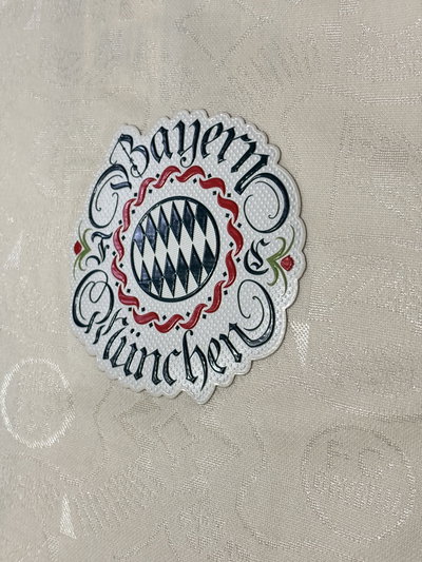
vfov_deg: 36.8
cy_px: 281
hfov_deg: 28.0
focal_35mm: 52
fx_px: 845
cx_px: 211
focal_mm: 5.96
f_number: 1.6
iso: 125
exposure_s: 1/50
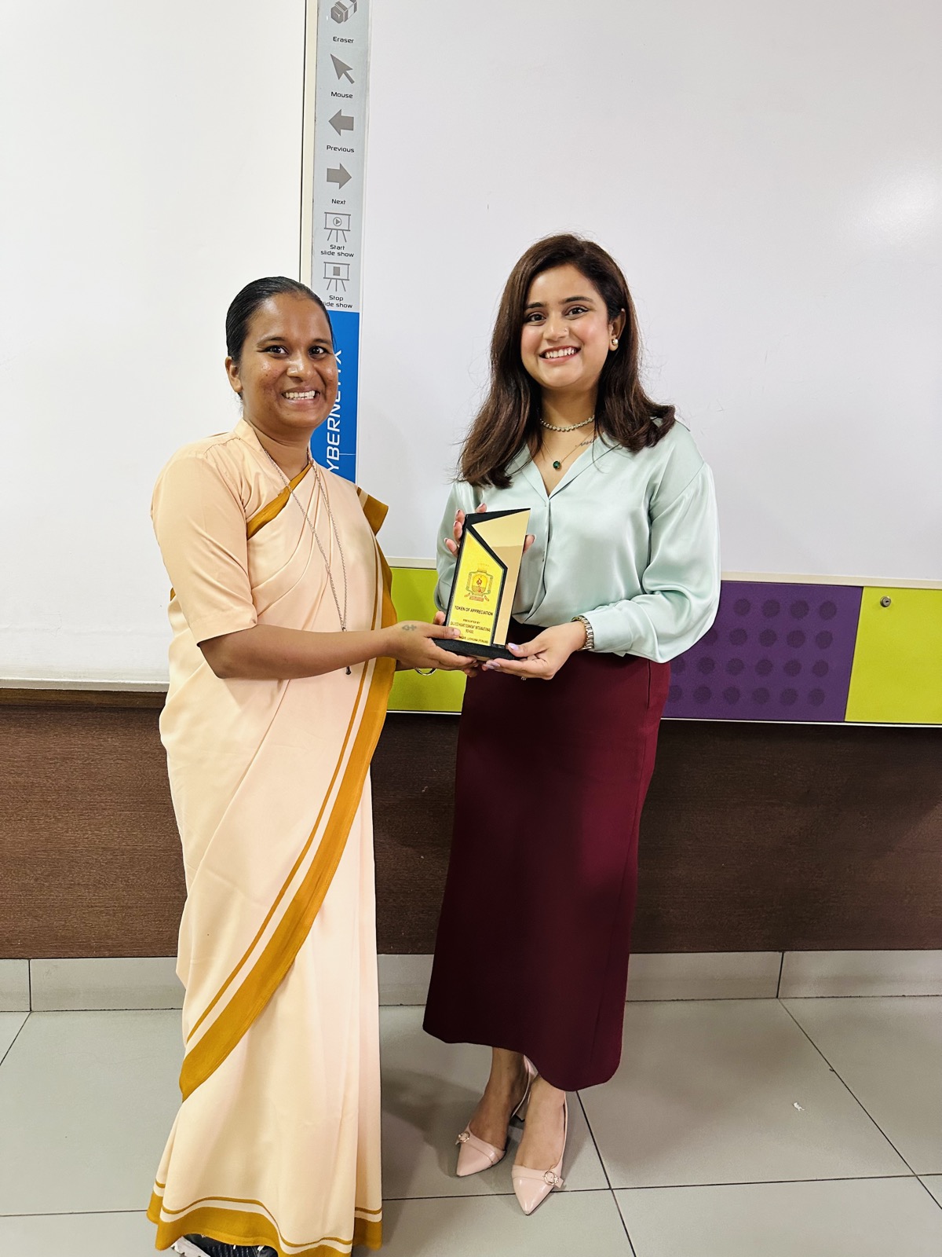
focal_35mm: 24
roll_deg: -2.8
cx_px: 471
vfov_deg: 71.6
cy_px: 628
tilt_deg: -11.3
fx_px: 871
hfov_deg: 56.8
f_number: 1.78
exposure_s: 1/50
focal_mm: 6.86
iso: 400
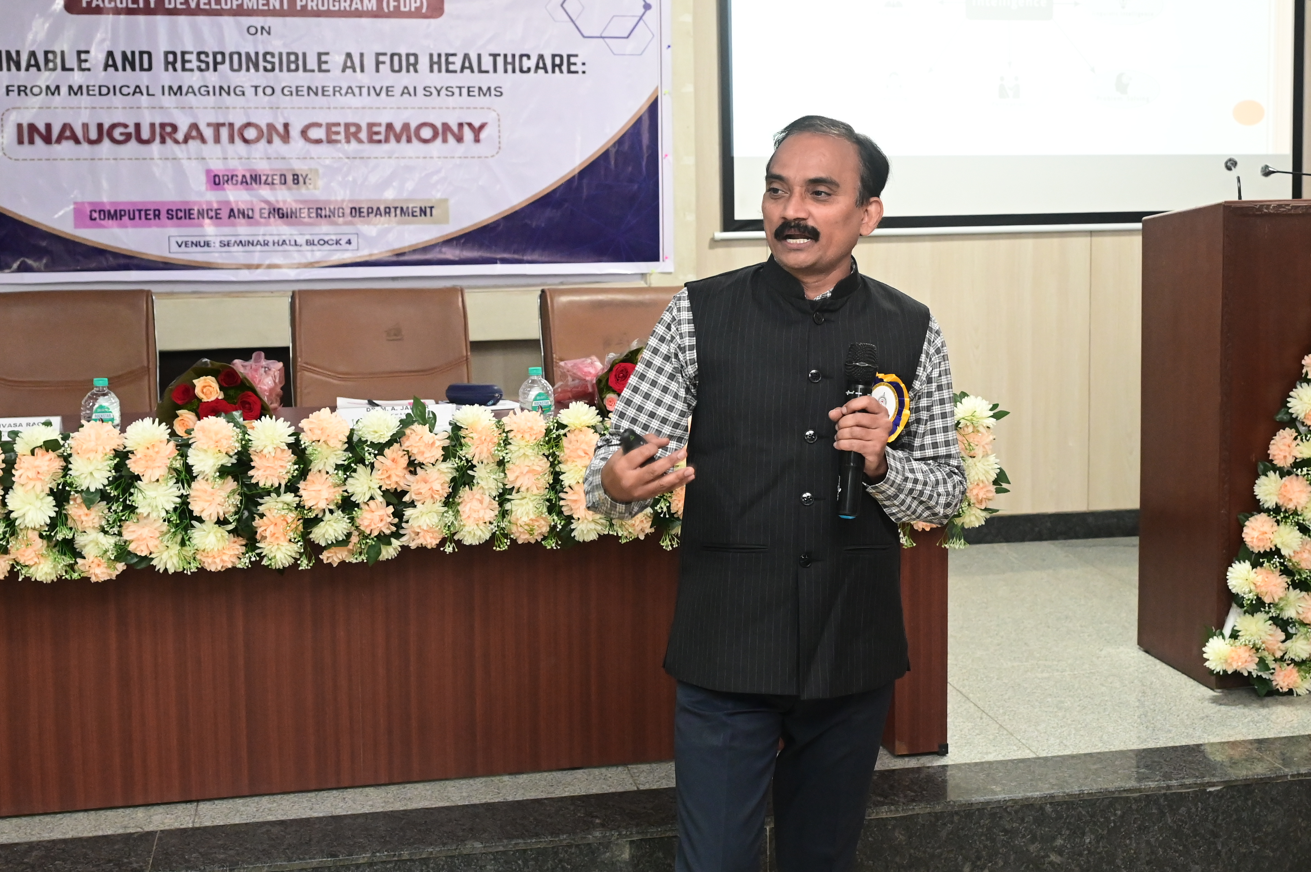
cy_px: 357
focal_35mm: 50
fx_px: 1812
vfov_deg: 27.0
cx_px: 759
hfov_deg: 39.7
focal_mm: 31.5
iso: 5000
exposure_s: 1/125
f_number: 4
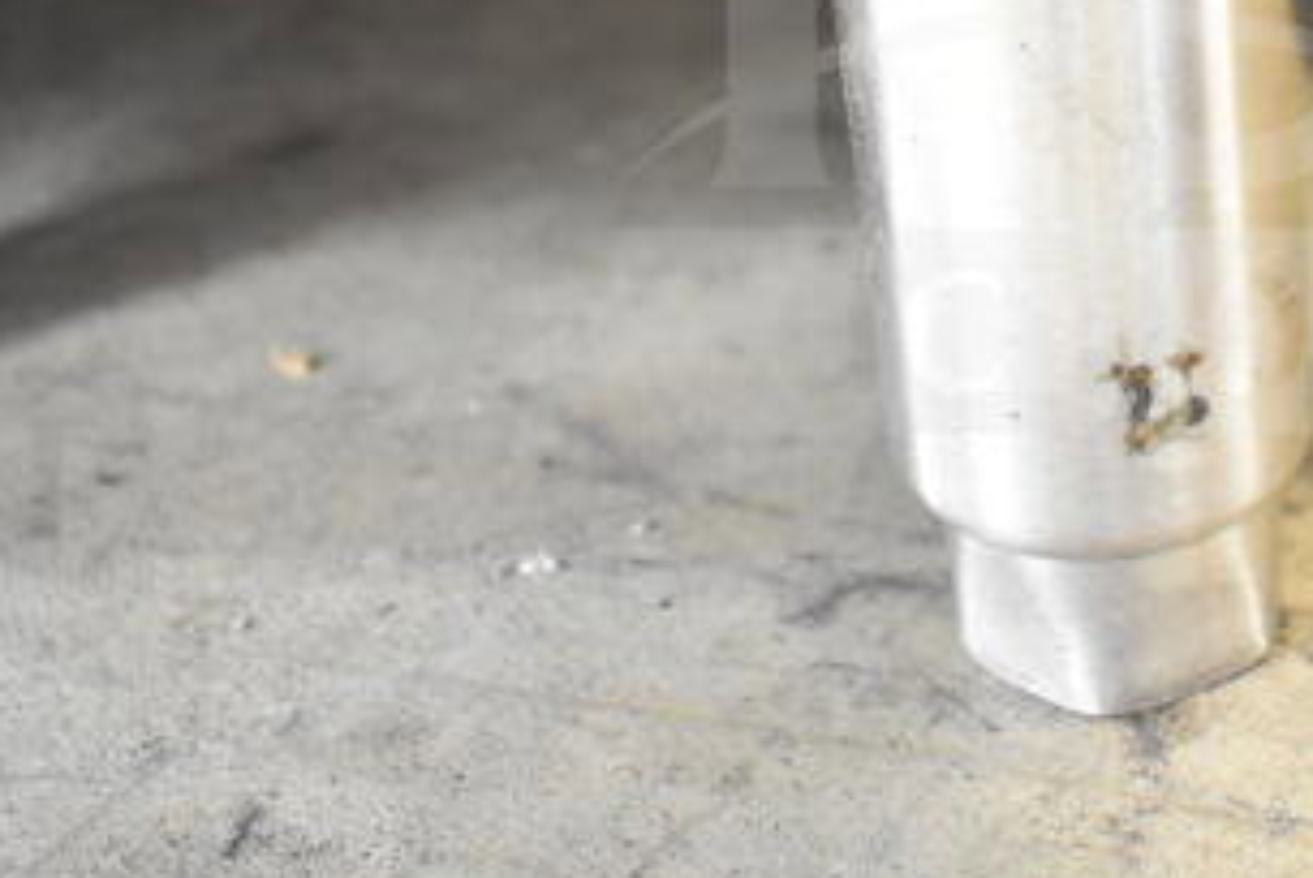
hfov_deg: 35.4
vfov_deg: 24.4
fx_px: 1971
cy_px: 93
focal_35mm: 54
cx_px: 1093
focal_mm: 18
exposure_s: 1/30
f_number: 3.5
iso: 3200
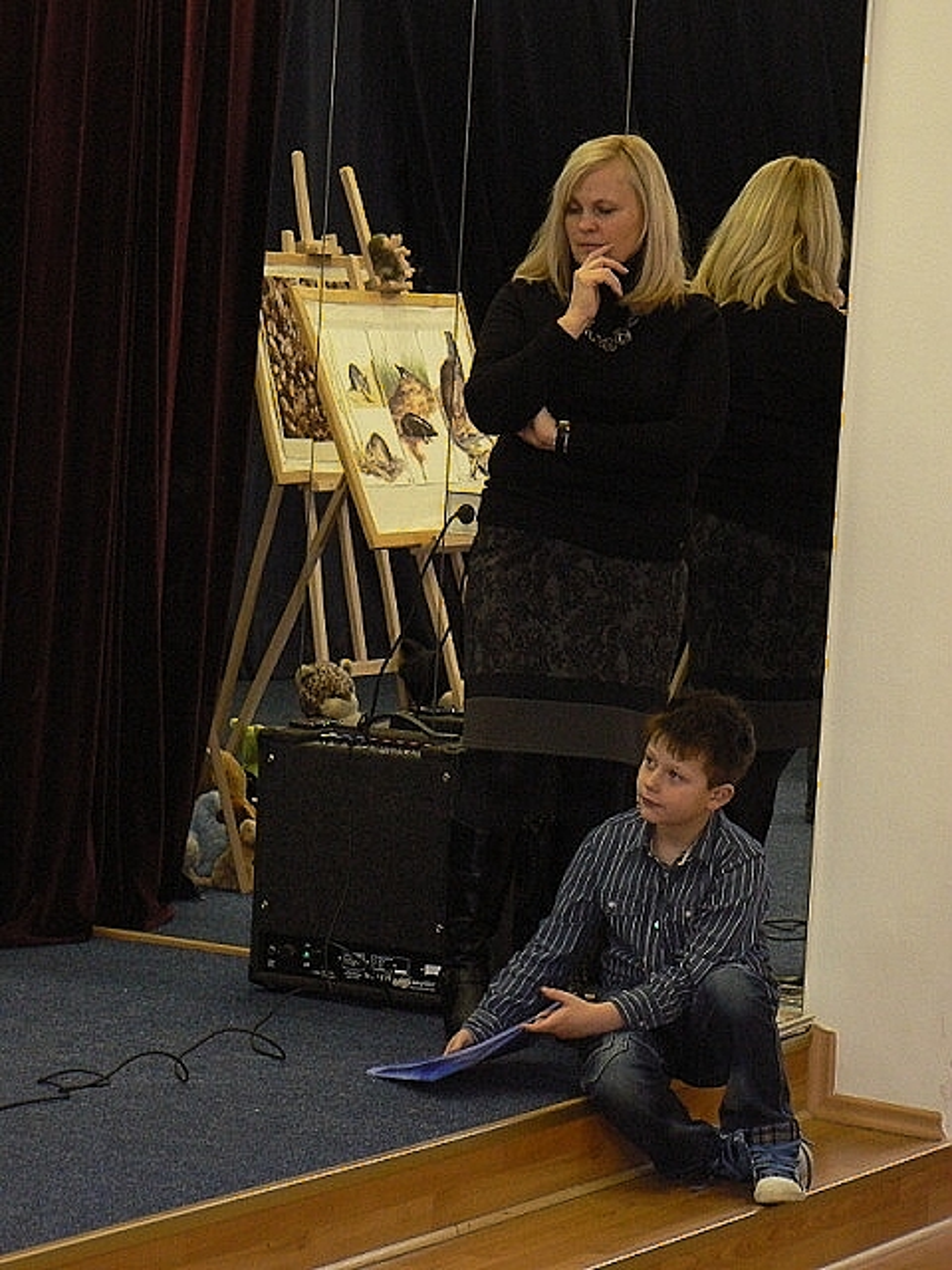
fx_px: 4547
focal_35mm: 124
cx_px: 476
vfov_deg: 15.9
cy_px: 635
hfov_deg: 12.0
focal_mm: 20.7
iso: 200
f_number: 3.2
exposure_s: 1/30
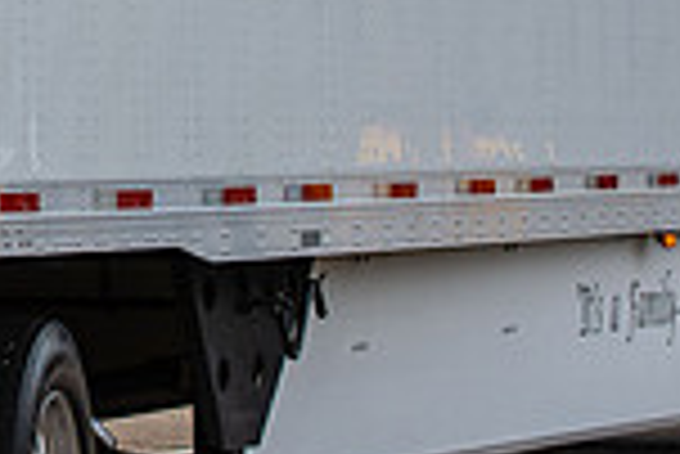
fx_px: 5067
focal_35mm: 268
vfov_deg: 5.1
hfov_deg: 7.5
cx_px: -324
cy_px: -207
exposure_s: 1/250
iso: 100
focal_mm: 70
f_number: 6.3
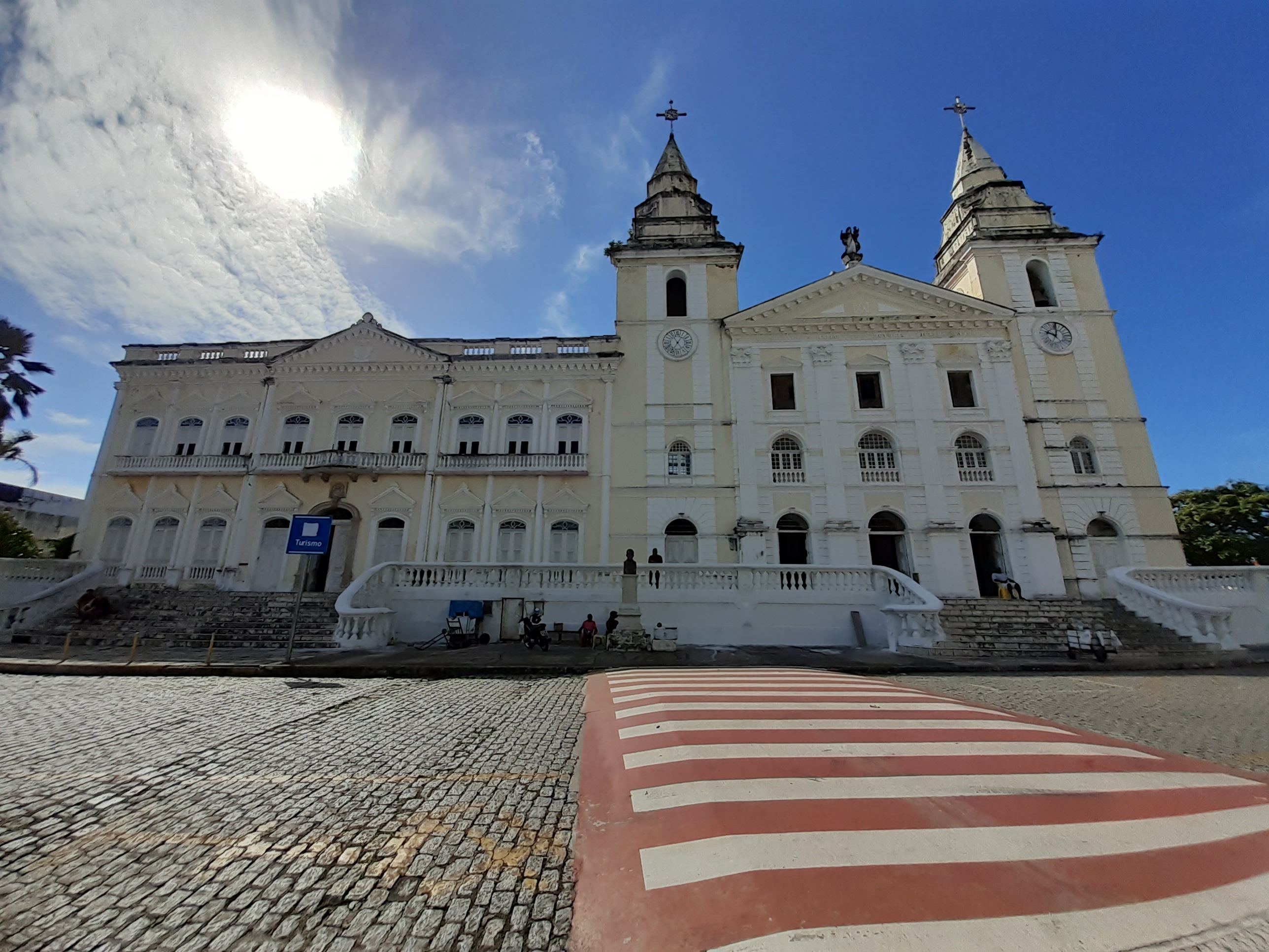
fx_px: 477
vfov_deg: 89.9
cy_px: 476
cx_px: 634
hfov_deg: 106.2
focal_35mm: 13
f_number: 2.2
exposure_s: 1/3049
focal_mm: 1.13
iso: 40
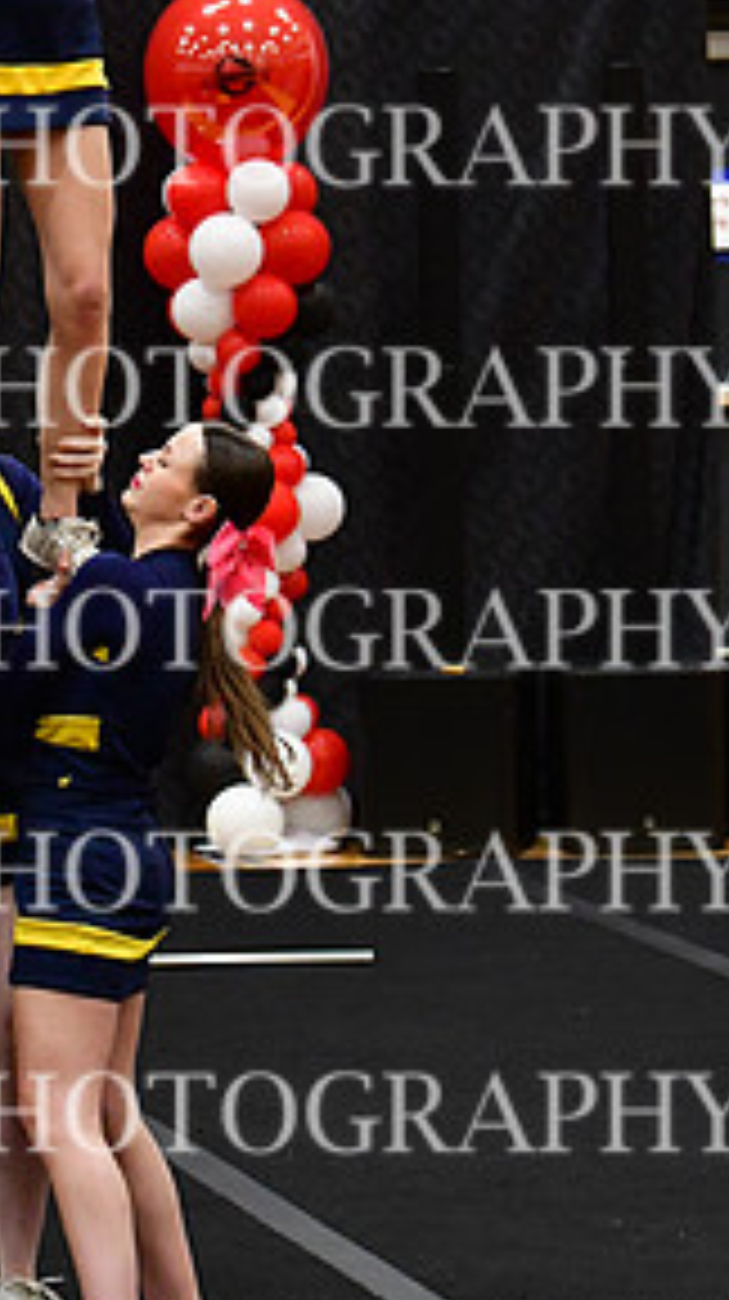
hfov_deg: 4.3
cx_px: -115
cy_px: 508
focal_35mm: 284
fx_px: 9785
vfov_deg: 7.6
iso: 4000
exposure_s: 1/500
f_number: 4
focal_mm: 90
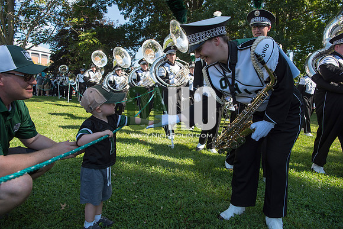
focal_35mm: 24
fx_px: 229
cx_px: 172
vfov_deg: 53.2
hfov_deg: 73.7
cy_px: 114
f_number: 5.6
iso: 200
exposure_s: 1/800
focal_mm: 24
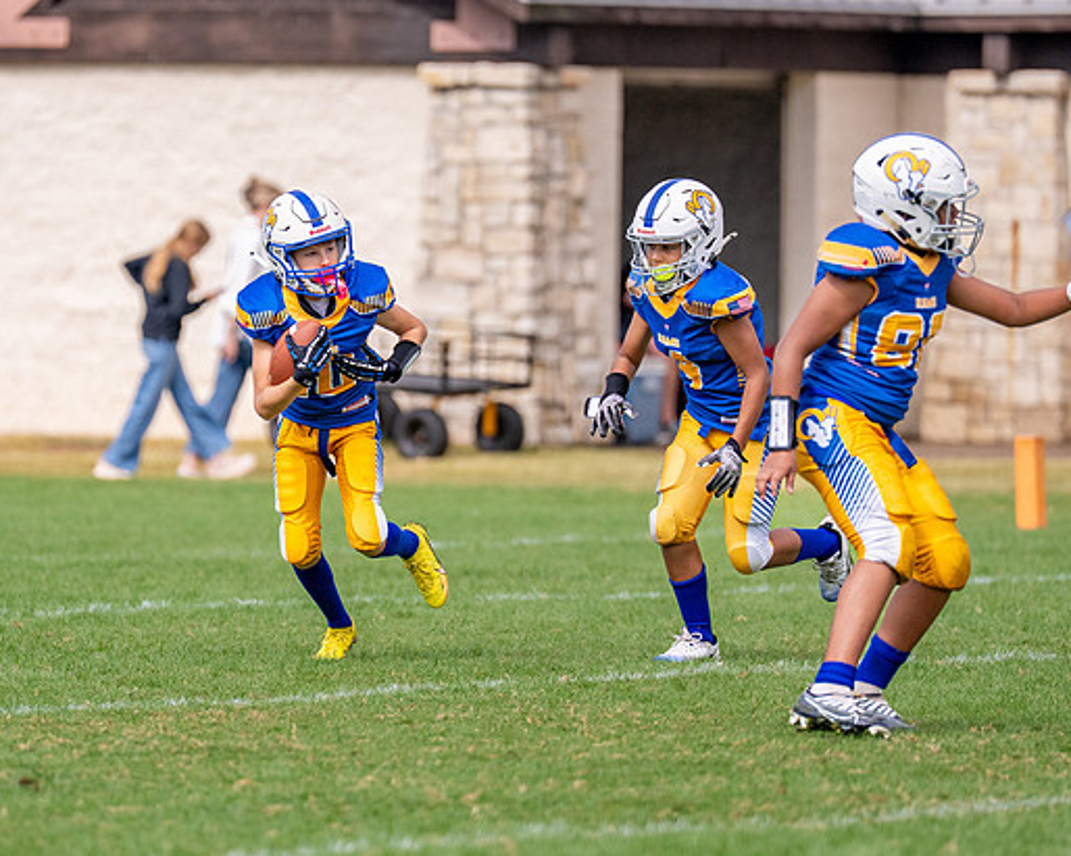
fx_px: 12993
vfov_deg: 3.8
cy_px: 389
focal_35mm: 410
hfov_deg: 4.7
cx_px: 469
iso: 250
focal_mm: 200
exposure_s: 1/5000
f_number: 2.8
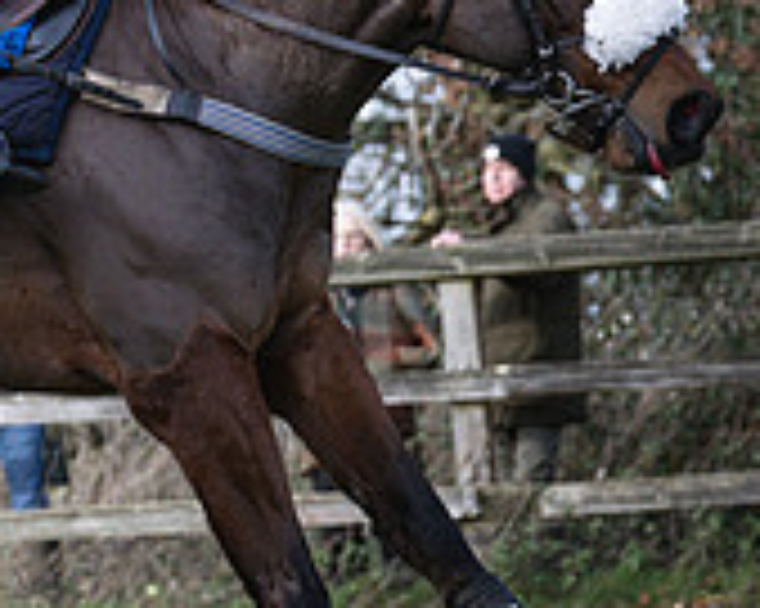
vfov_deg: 5.9
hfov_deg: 7.3
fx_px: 5890
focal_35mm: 262
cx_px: -365
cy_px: -140
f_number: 2.8
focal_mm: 70
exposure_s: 1/2000
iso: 400
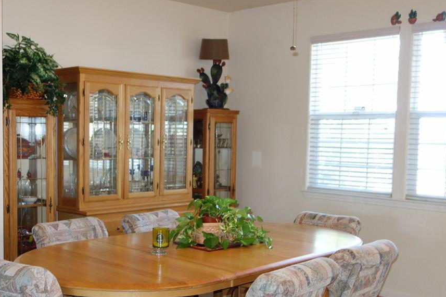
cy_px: 183
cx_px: 168
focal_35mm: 49
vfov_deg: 27.4
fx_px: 607
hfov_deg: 40.1
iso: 125
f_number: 1.8
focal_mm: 10.4
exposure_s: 1/40
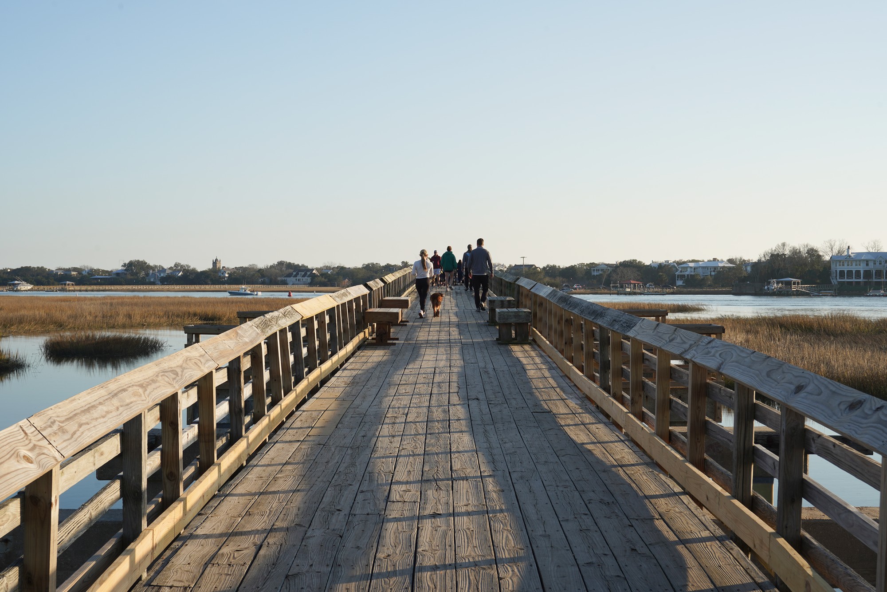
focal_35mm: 60
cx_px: 444
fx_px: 1478
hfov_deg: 33.4
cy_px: 296
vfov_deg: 22.6
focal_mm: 60
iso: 100
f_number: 13
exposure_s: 1/100
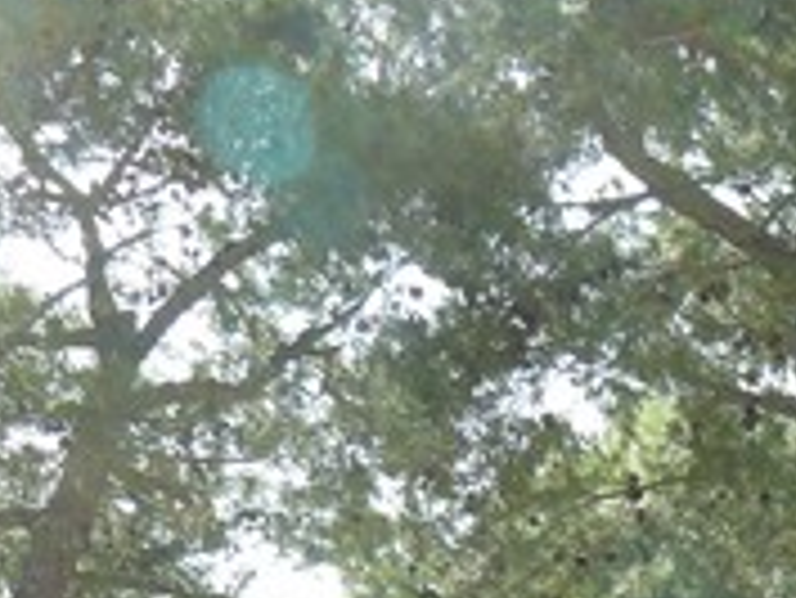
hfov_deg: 16.4
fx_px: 2646
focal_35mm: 115
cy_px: 888
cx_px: 938
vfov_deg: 12.3
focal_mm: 6
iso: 100
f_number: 4
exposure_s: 1/160
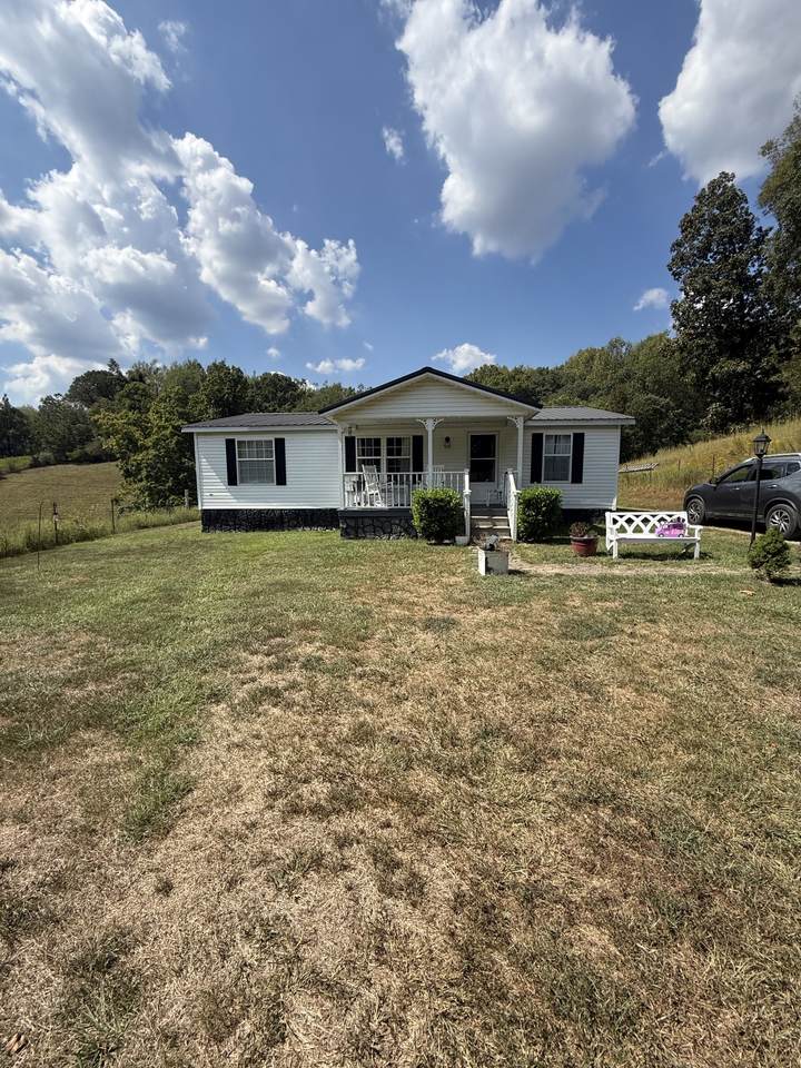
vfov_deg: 102.1
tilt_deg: -7.9
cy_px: 534
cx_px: 400
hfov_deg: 85.7
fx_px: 432
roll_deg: +0.0
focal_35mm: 14
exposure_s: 1/1795
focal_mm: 2.22
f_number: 2.2
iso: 50
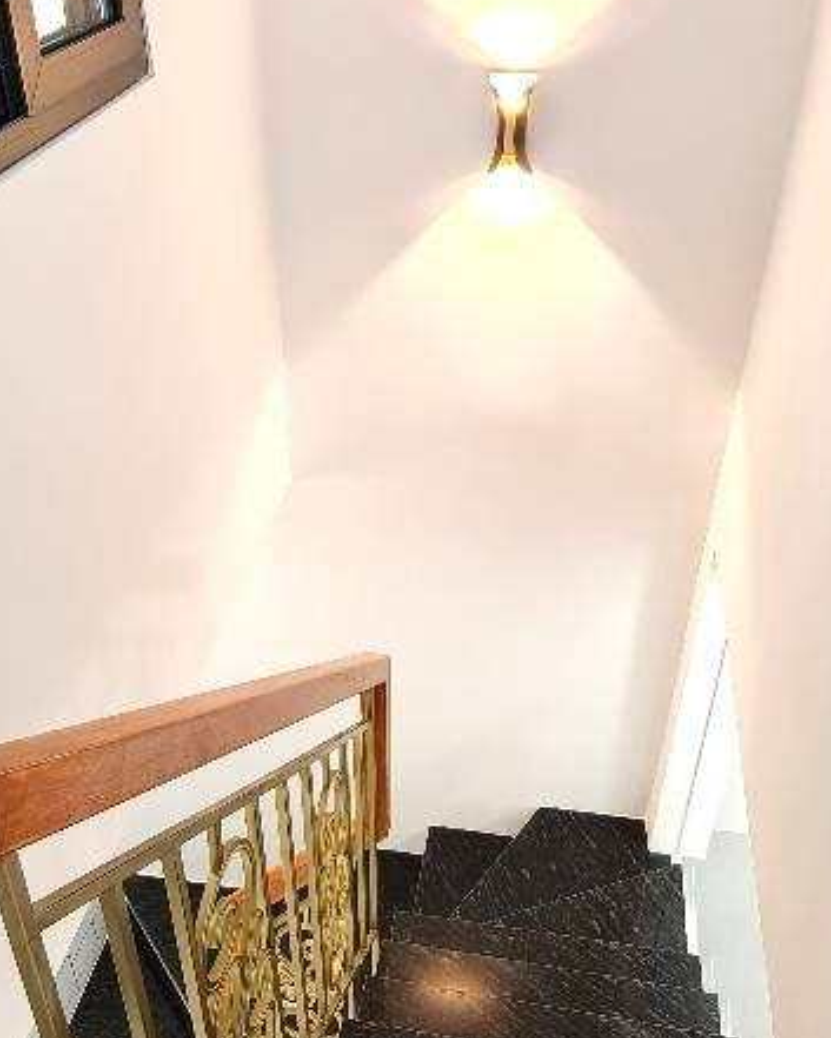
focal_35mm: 34
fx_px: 1045
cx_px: 405
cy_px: 490
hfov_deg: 43.4
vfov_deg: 52.8
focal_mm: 2.31
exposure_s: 1/100
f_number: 2
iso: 1000
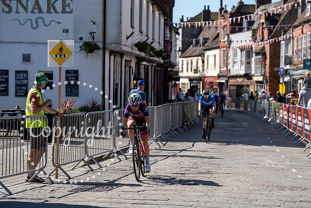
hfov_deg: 21.9
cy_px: 104
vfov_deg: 14.7
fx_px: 804
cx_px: 156
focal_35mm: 93
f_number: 3.5
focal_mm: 93
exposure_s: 1/1000
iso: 100
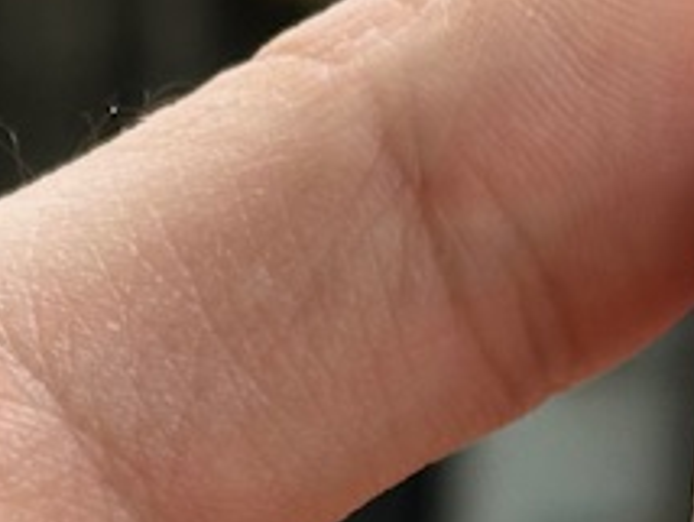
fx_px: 5760
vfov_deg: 5.1
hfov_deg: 6.9
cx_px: 10
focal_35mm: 287
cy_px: 768
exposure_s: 1/864
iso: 64
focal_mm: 6.86
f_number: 1.78
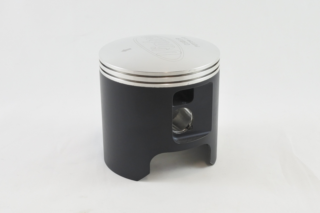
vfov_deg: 31.2
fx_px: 382
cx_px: 160
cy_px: 106
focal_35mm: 43
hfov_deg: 45.4
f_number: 4.5
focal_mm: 16.1
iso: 450
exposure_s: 1/125
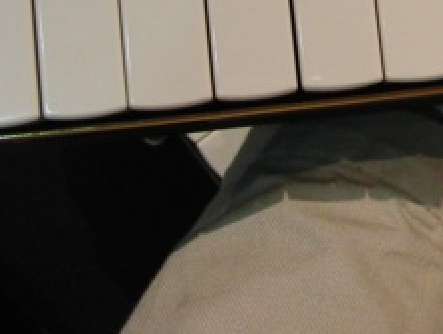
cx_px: 473
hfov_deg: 17.9
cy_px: -125
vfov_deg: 13.4
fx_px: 1359
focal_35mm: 106
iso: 320
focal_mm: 6.42
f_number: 3.6
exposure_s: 1/80
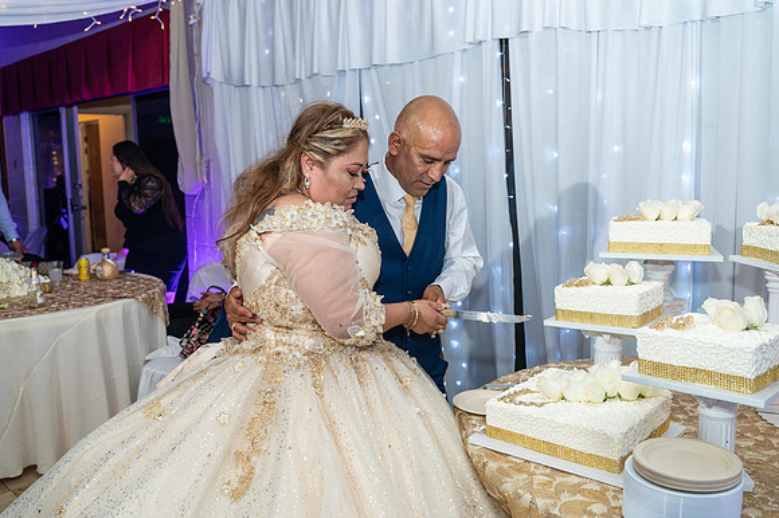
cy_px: 259
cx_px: 390
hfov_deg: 58.7
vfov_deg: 41.1
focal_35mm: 32
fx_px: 692
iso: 640
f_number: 4.5
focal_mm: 32
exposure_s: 1/160
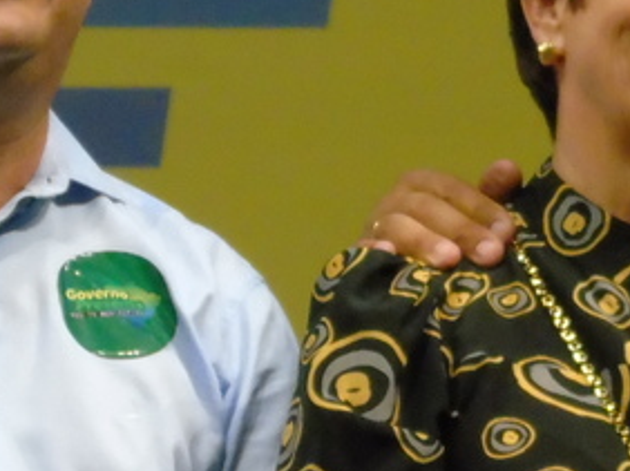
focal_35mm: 594
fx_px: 10801
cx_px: 601
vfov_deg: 2.5
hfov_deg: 3.3
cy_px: 202
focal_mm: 33
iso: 800
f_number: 5
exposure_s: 1/60
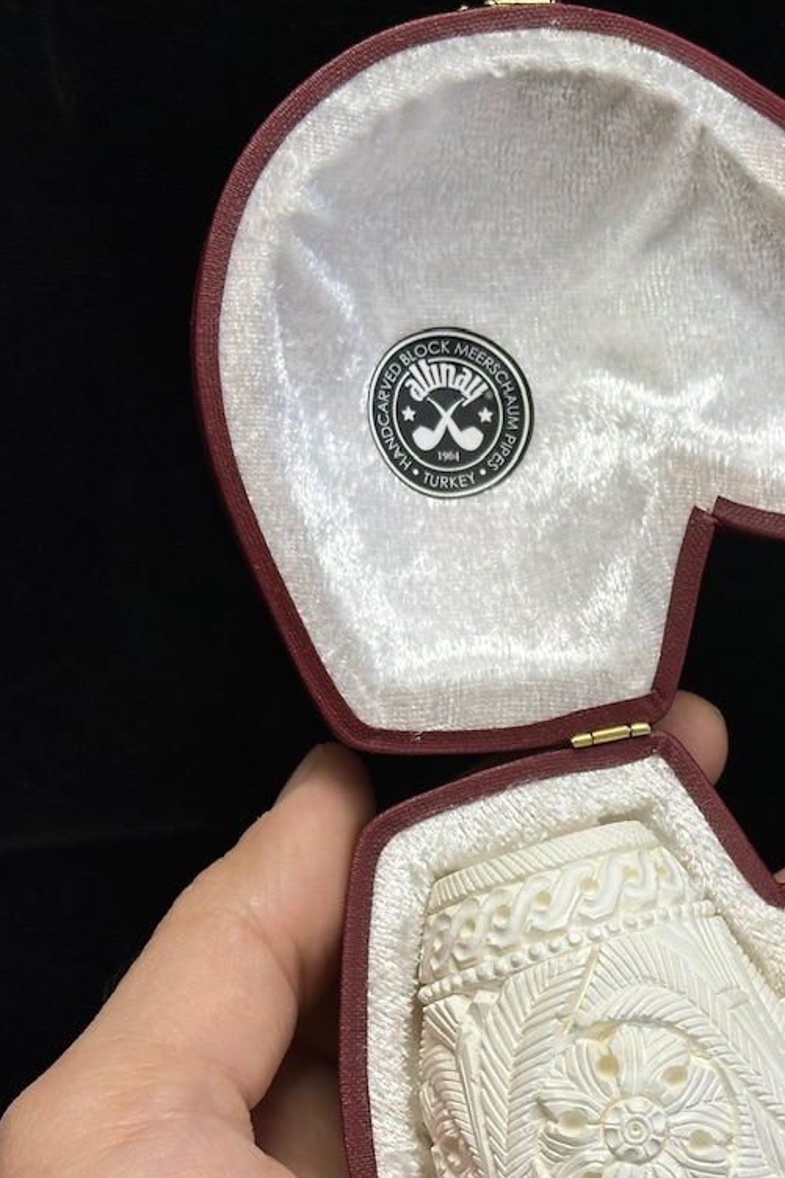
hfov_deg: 15.8
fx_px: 2781
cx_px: 751
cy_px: 706
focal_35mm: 85
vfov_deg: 23.9
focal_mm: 6.86
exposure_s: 1/257
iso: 64
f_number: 1.78
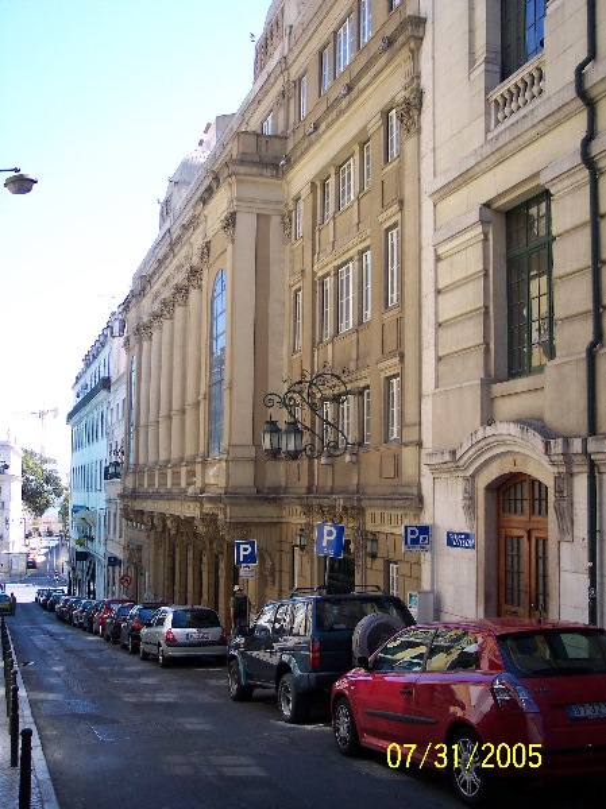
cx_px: 303
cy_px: 404
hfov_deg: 37.7
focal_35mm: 38
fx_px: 888
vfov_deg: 49.0
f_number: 2.8
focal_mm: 8
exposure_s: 1/500
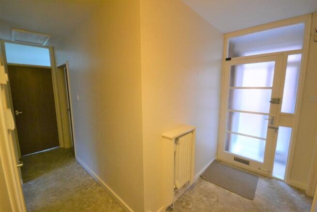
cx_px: 158
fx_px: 132
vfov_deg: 77.4
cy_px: 106
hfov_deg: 100.4
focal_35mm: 15
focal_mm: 10
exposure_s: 1/60
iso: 2000
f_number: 4
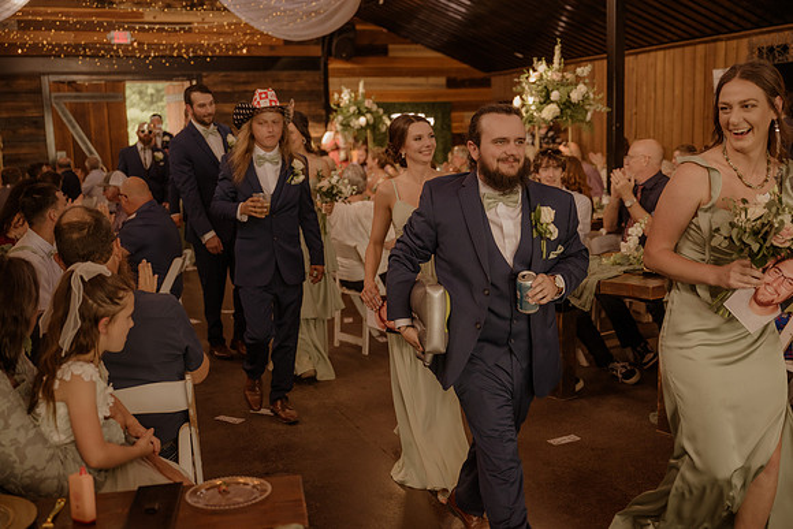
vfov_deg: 35.1
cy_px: 264
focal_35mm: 38
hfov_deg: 50.7
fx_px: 837
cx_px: 396
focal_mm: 38
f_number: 2.8
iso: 1000
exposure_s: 1/320
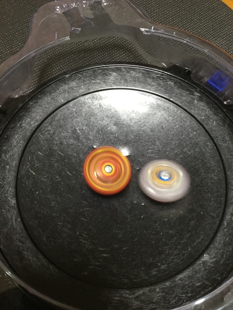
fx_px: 278
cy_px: 155
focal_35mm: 31
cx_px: 116
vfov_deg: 58.4
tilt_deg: -65.6
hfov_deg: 45.4
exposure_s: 1/17
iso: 200
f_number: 2.4
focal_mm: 3.3
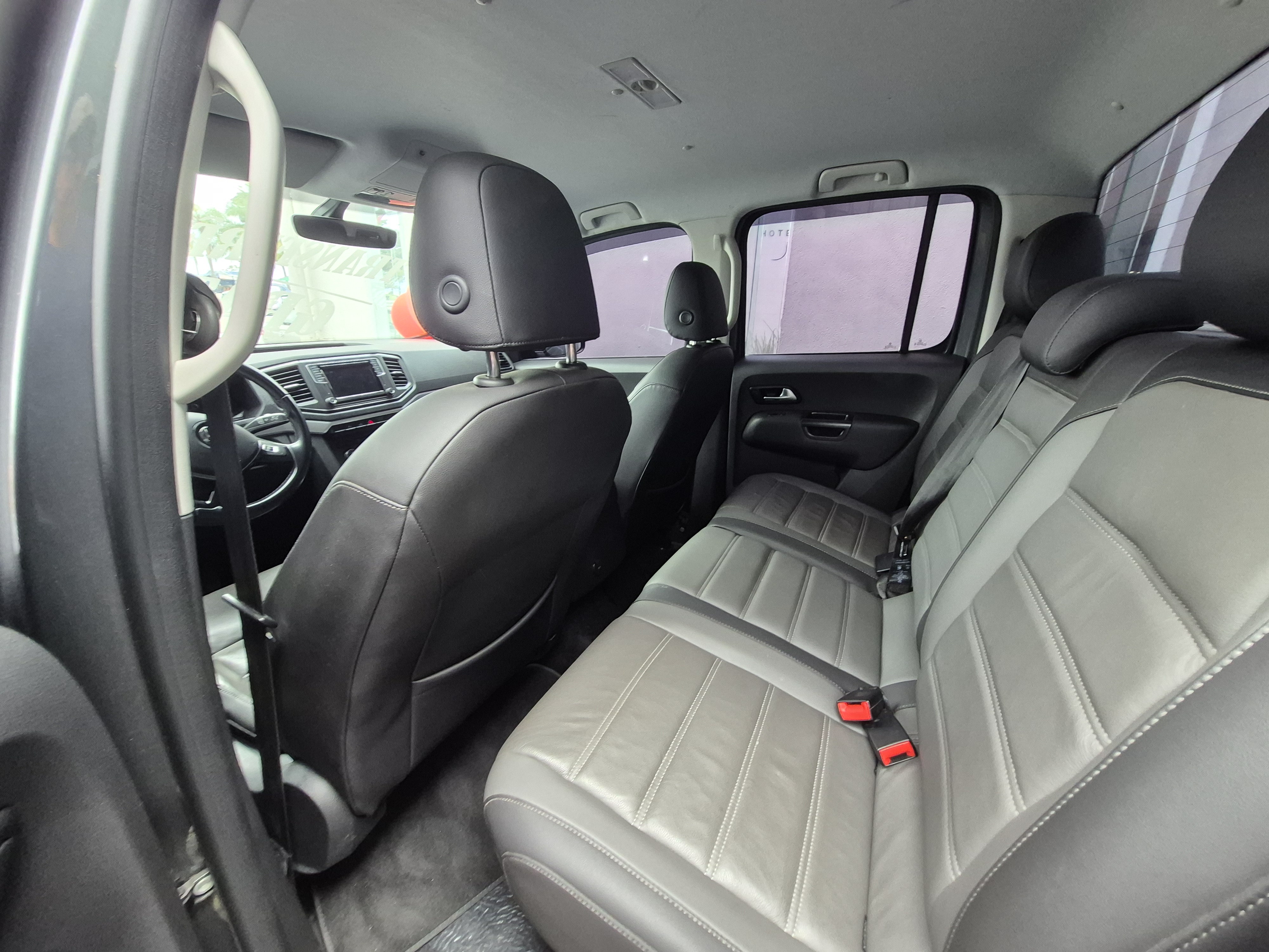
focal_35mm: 13
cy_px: 476
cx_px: 634
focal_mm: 1.74
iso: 200
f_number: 2.2
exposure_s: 1/60
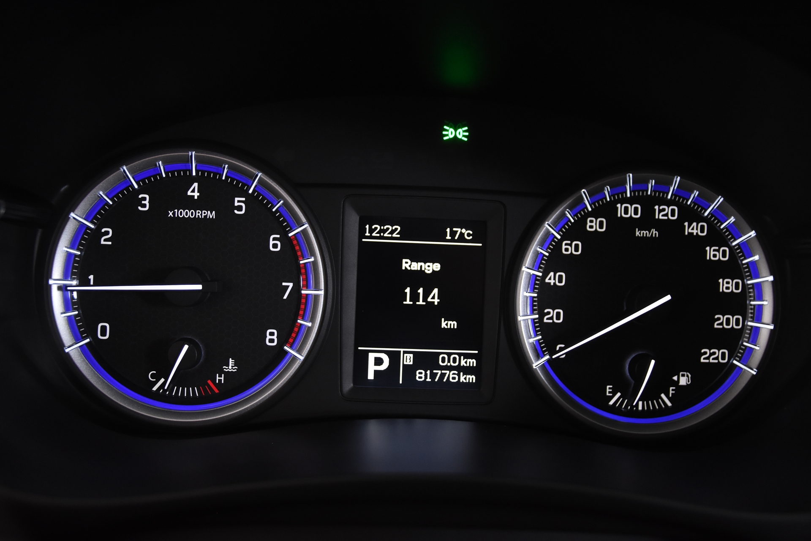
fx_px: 879
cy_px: 270
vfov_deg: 34.2
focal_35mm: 39
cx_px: 406
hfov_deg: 49.6
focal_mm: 26
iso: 1800
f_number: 3.2
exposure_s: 1/40
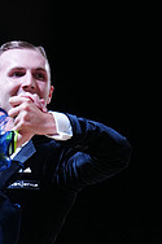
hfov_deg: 3.1
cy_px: 370
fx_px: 2941
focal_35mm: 435
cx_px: -55
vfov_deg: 4.7
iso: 1000
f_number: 2.8
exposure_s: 1/500
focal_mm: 141
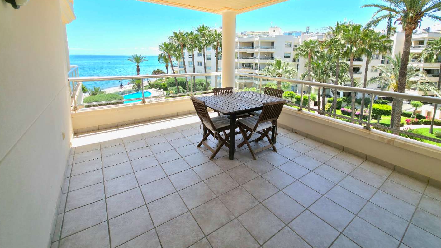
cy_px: 86
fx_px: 175
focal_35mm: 15
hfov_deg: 102.9
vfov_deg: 68.9
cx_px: 229
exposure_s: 1/769
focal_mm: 2.2
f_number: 1.9
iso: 20
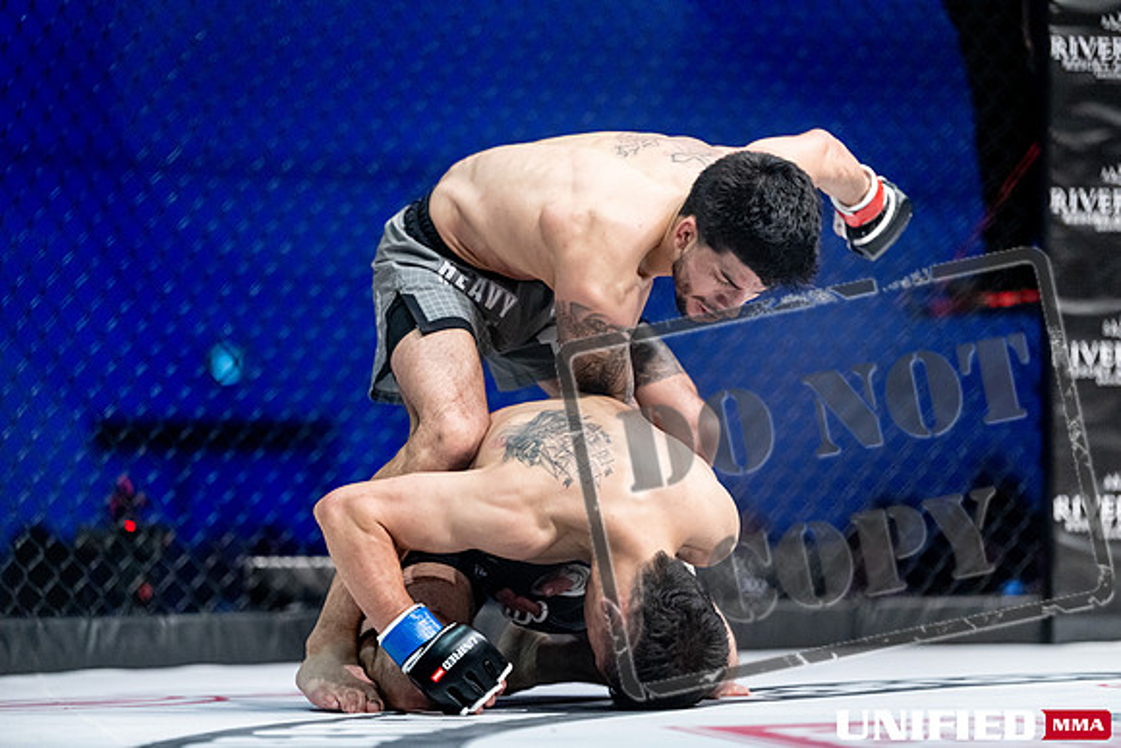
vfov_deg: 11.8
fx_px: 3613
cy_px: 374
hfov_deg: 17.6
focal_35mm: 116
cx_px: 560
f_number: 2
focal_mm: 116
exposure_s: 1/1250
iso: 3200
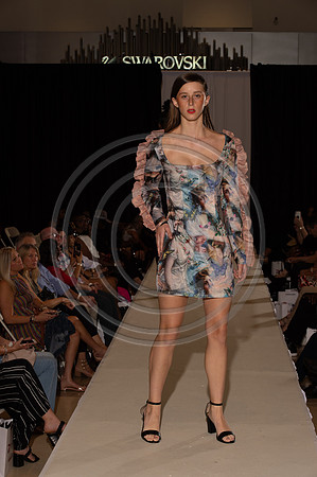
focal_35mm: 82
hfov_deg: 16.6
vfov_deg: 24.8
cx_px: 158
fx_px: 1086
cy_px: 238
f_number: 9
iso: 800
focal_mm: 82
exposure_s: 1/250
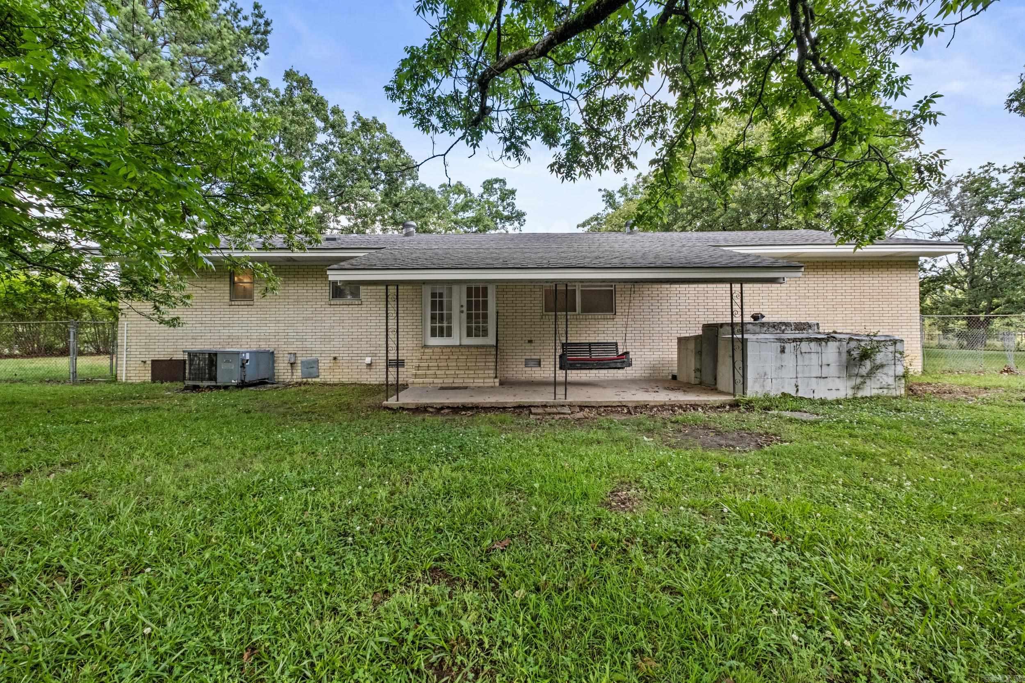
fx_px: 427
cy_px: 342
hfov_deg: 100.4
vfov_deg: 77.3
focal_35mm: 15
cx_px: 512
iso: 800
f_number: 8
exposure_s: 1/100
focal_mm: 10
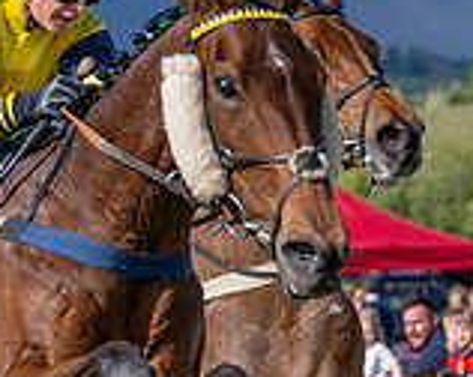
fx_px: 4936
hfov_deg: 5.4
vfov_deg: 4.4
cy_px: 245
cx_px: -298
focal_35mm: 353
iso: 100
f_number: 2.8
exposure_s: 1/2000
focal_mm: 70
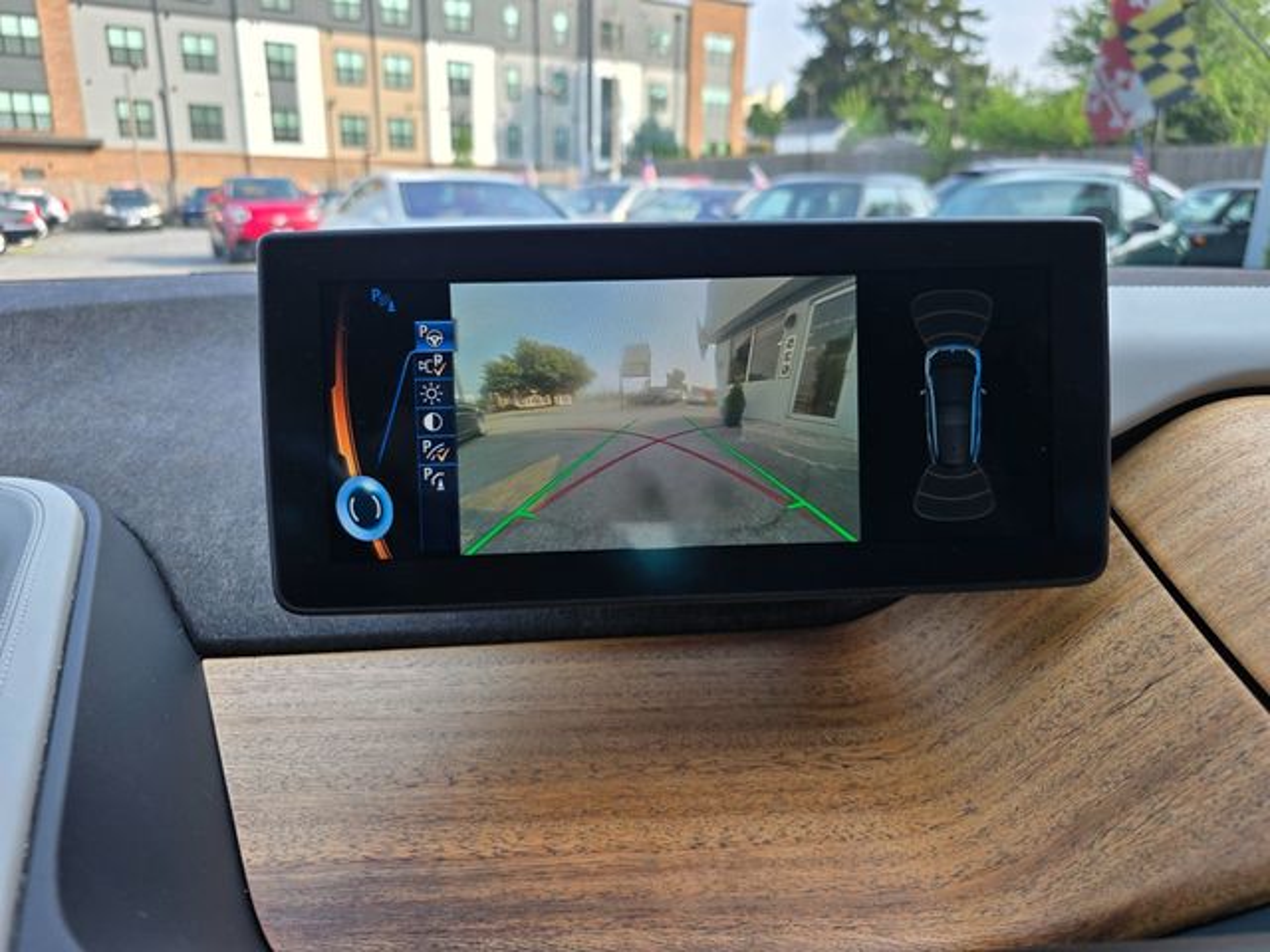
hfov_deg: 73.9
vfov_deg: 58.9
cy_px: 476
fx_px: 844
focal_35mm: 23
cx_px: 635
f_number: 1.7
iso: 12
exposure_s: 1/180
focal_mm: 6.3
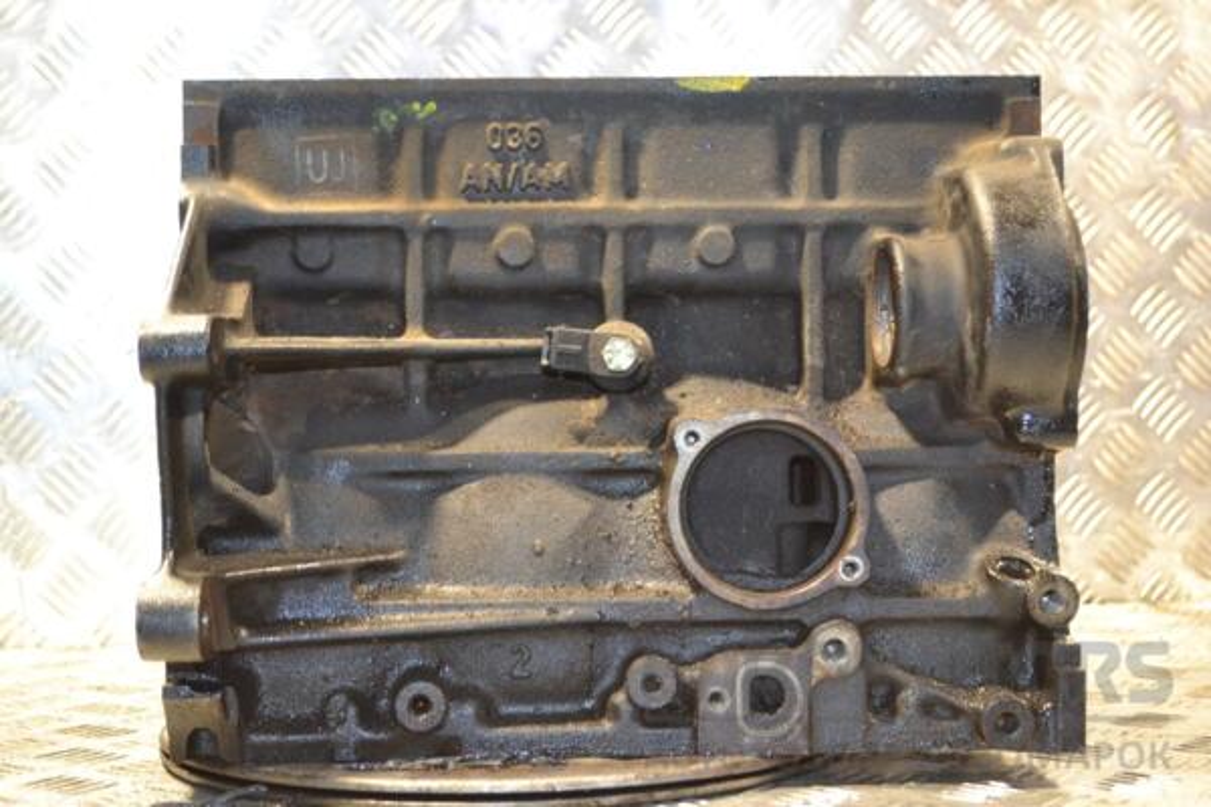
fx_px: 1917
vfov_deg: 23.8
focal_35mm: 57
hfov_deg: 35.1
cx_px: 606
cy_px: 404
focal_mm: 38
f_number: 5
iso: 1400
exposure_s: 1/60
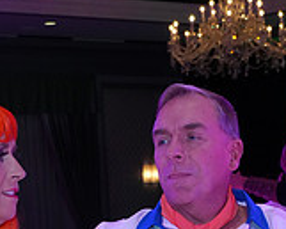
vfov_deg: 9.6
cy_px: 474
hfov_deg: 12.9
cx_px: 155
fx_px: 1262
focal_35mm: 149
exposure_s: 1/250
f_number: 8
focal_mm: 44
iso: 3200
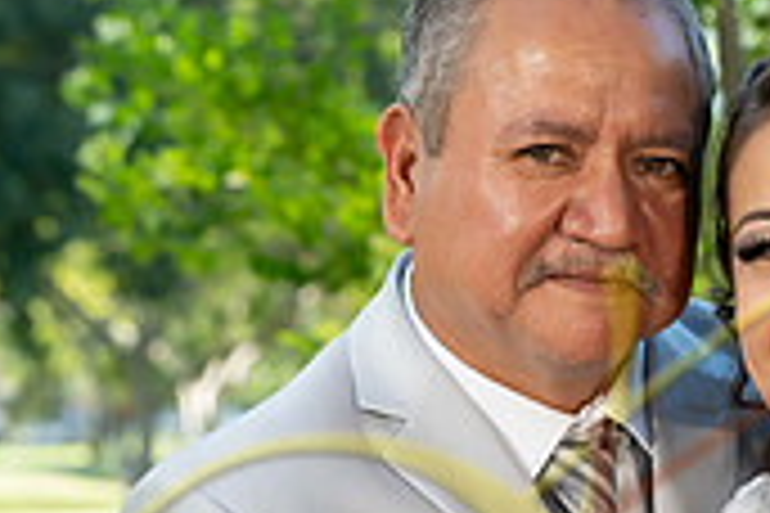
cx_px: 937
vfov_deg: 7.7
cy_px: 691
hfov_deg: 11.4
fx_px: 3764
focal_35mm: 176
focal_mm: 52
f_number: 4
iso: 500
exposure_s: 1/500
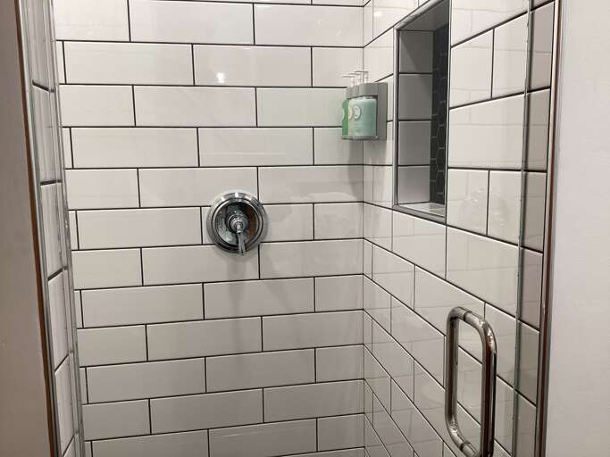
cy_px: 228
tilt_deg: -7.7
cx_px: 305
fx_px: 546
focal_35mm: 31
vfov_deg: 45.4
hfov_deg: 58.4
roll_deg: +0.9
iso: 80
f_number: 2.4
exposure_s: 1/60
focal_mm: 3.3
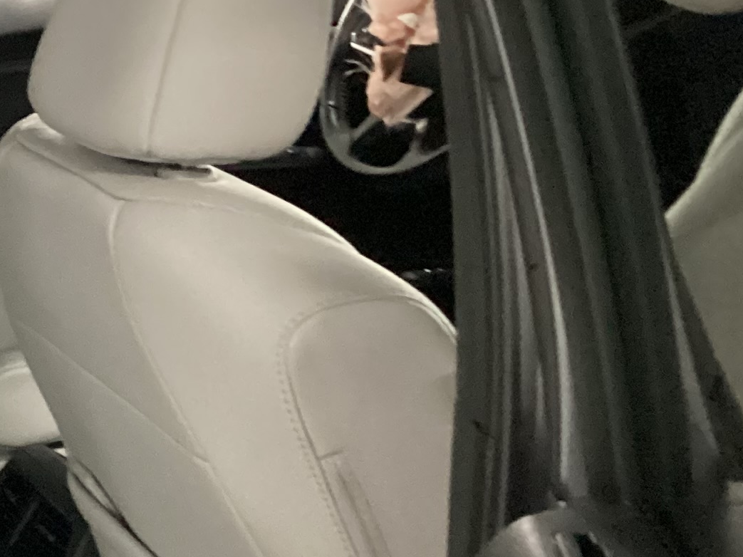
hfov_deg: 18.2
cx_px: -336
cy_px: 368
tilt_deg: -21.3
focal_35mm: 97
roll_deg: +1.6
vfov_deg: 15.2
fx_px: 2082
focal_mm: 3.3
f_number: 2.4
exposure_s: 1/20
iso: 640
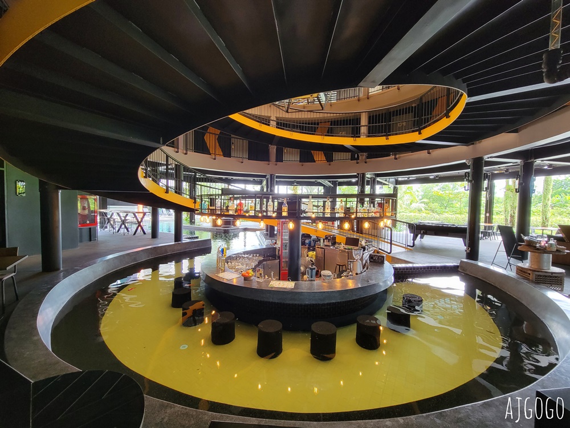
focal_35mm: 13
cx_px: 285
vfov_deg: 89.9
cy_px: 214
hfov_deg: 106.2
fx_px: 214
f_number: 2.2
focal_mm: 2.2
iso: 200
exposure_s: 1/50
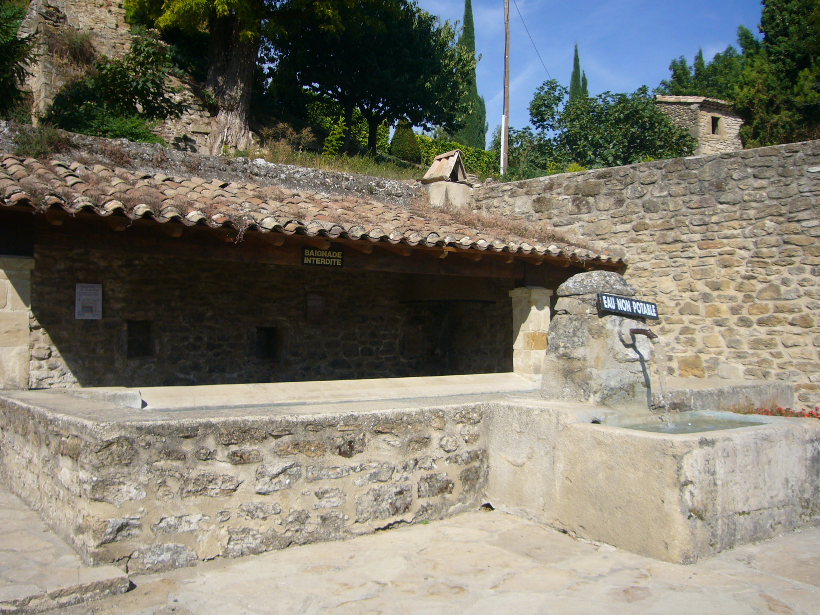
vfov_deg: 45.4
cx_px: 410
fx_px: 734
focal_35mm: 31
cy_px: 308
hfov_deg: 58.4
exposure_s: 1/400
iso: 80
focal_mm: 4.6
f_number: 5.6
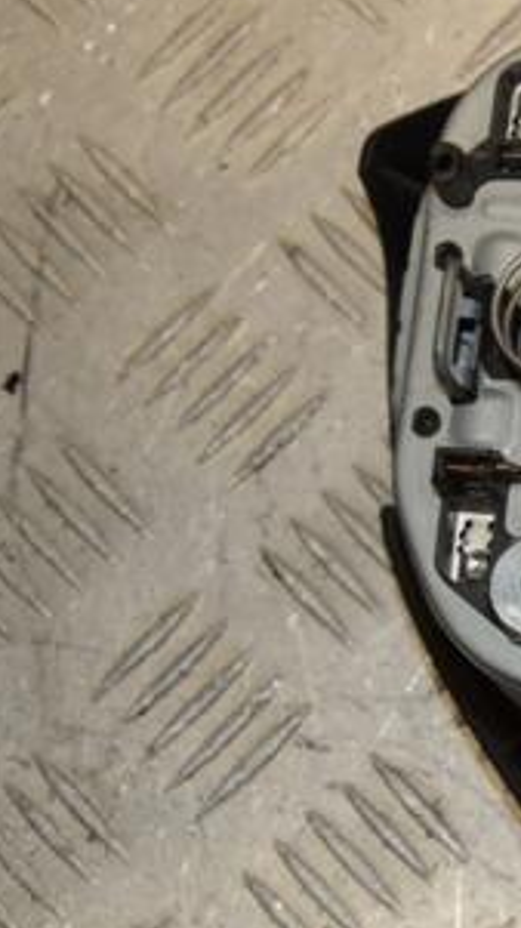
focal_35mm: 119
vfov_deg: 18.0
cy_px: 518
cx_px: 808
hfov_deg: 9.8
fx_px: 2927
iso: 800
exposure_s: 1/200
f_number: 8
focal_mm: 38
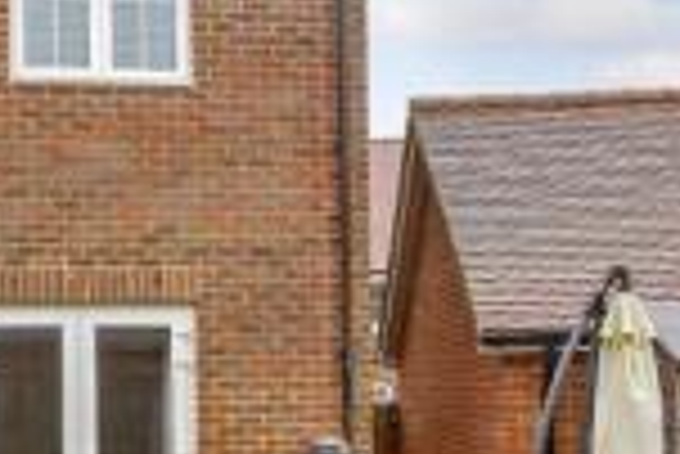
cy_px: 326
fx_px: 1229
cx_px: 79
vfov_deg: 20.8
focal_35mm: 65
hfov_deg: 29.7
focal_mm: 10
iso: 160
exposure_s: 1/60
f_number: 8
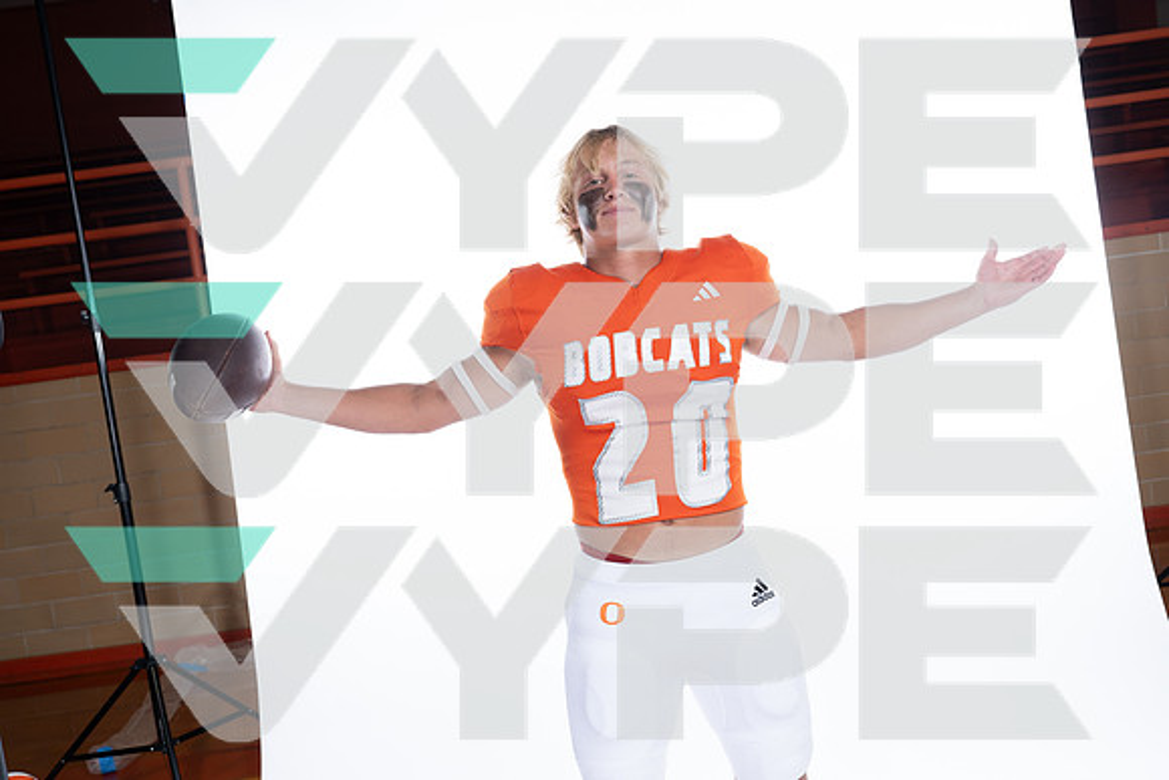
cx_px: 584
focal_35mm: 34
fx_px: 1104
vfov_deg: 38.9
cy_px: 390
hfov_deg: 55.8
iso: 400
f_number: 5.6
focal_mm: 34
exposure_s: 1/250
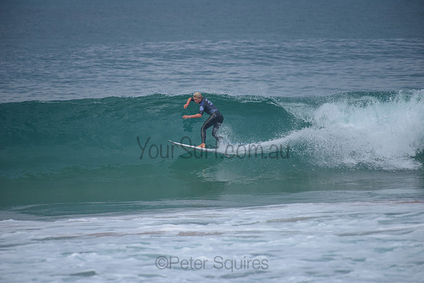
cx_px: 212
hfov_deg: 4.1
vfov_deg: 2.8
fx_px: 5890
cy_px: 142
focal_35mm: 500
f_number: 5.6
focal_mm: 500
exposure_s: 1/2000
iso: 220
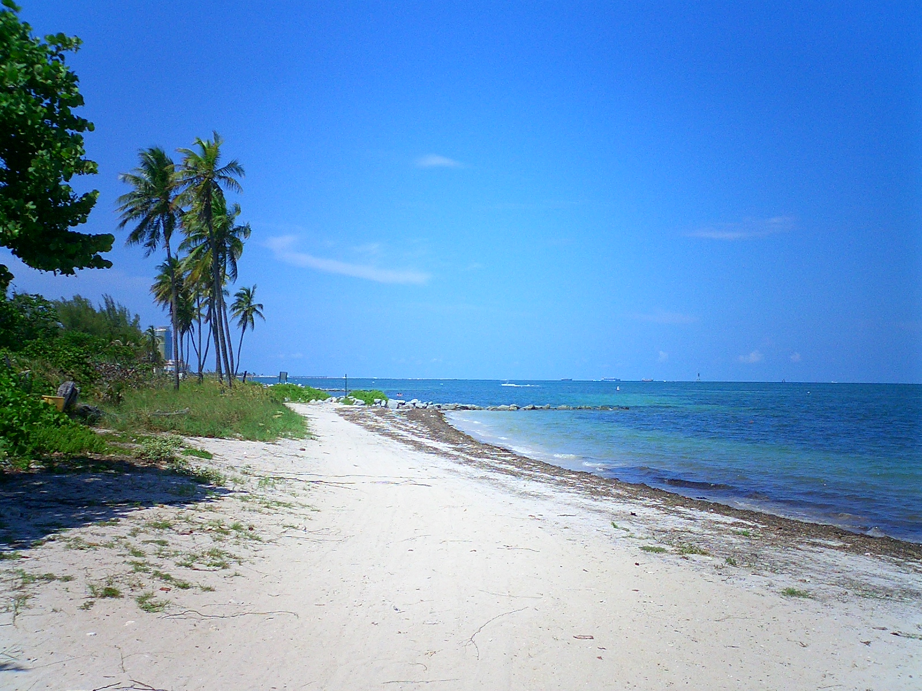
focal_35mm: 37
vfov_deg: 38.7
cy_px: 346
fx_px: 985
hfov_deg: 50.1
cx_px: 461
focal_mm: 5.6
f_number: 3.5
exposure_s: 1/1250
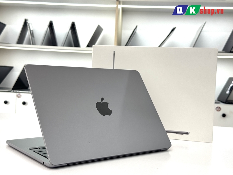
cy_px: 88
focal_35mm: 48
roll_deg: -2.2
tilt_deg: -3.0
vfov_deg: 30.3
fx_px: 323
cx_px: 116
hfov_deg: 39.7
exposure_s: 1/137
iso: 50
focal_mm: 6.76
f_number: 1.78
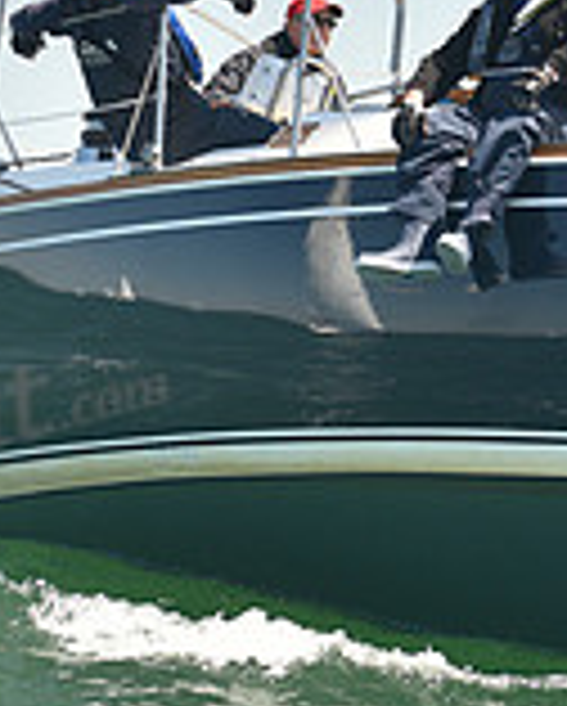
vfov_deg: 8.0
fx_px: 5066
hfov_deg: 6.4
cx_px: 405
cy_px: 155
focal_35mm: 242
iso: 250
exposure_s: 1/800
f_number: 3.2
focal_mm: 70
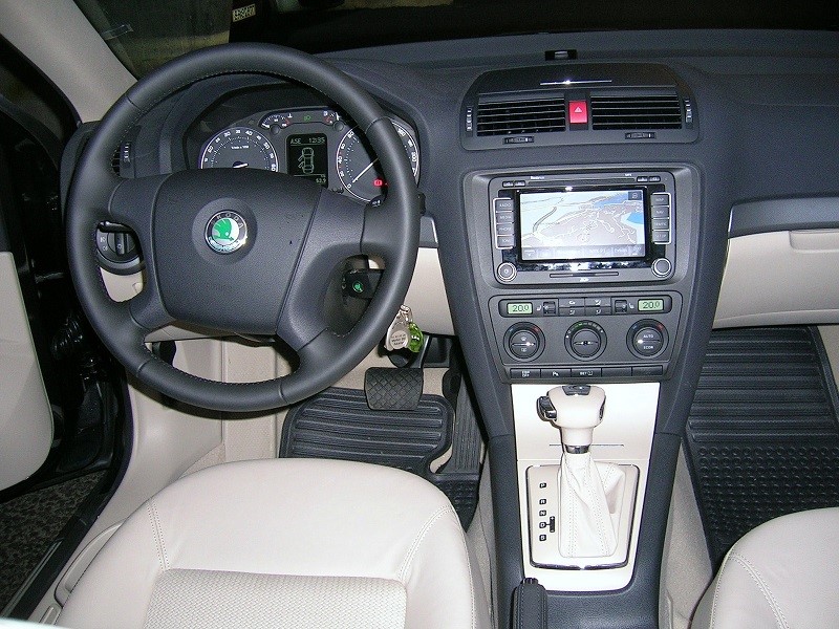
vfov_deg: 40.7
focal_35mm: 35
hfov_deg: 52.6
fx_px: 848
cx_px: 420
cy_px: 314
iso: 99
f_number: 2.8
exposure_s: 1/60.1
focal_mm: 5.4
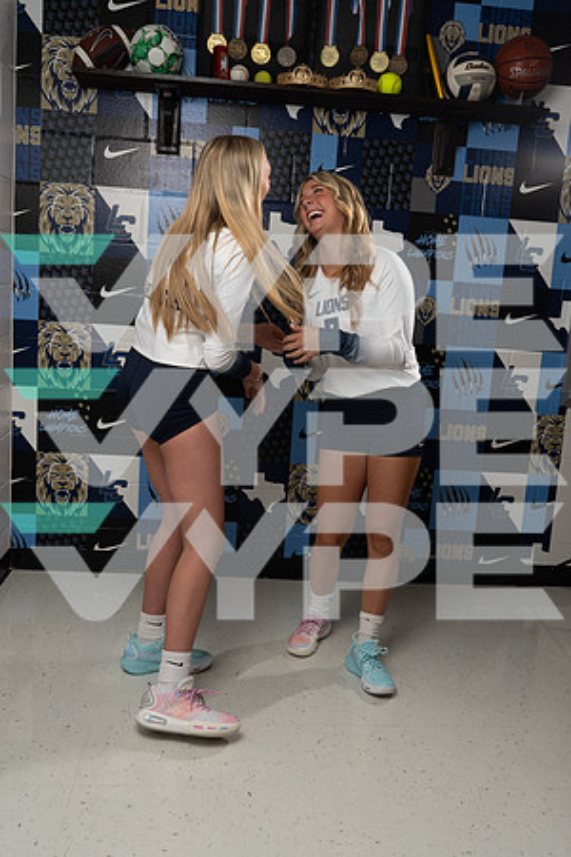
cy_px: 428
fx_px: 785
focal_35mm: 33
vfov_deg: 57.2
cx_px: 286
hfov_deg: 40.0
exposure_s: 1/250
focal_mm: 33
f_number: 8
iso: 400
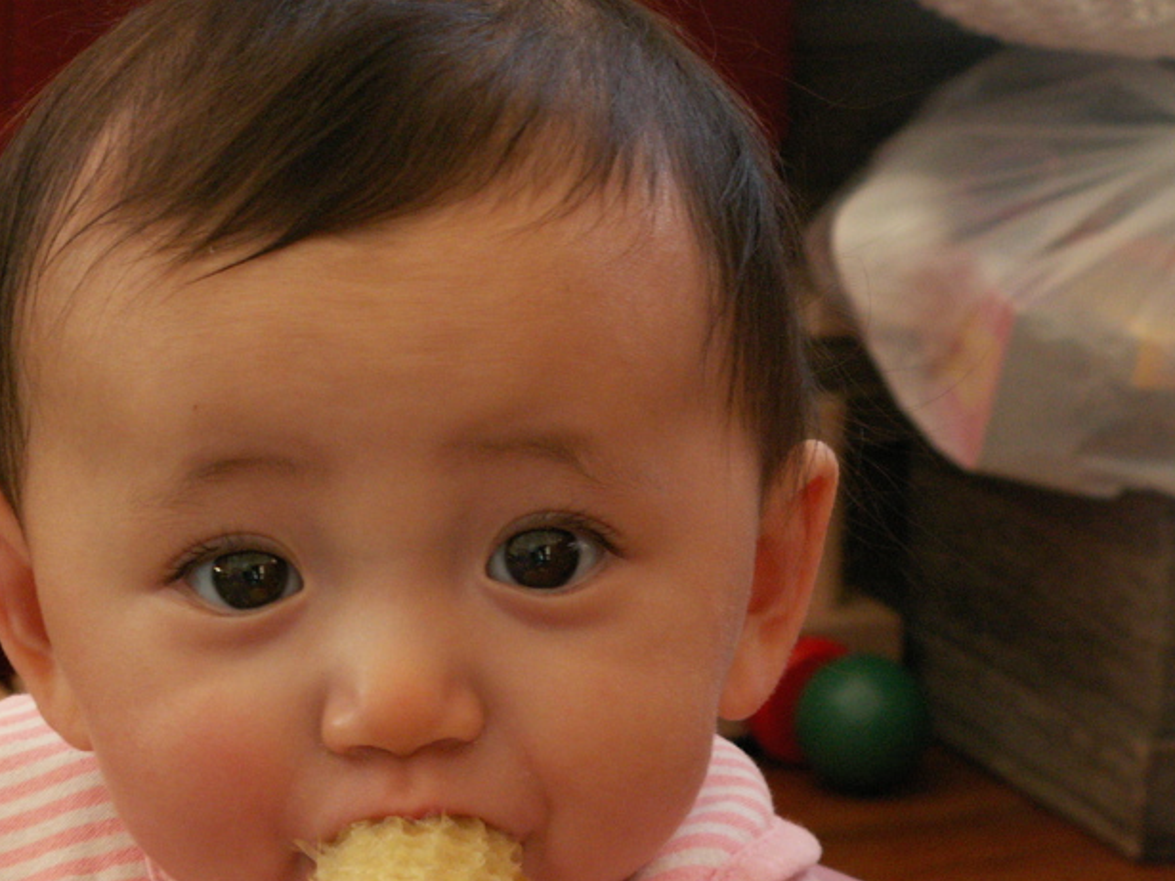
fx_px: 5837
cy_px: 567
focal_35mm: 172
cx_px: 406
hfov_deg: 11.5
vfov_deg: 8.6
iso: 160
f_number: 4
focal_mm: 20.27
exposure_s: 1/30
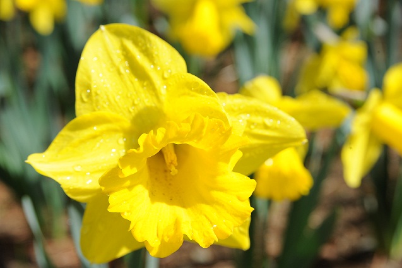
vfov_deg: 13.0
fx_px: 1172
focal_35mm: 105
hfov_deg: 19.5
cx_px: 201
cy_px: 134
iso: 500
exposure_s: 1/640
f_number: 13
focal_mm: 105
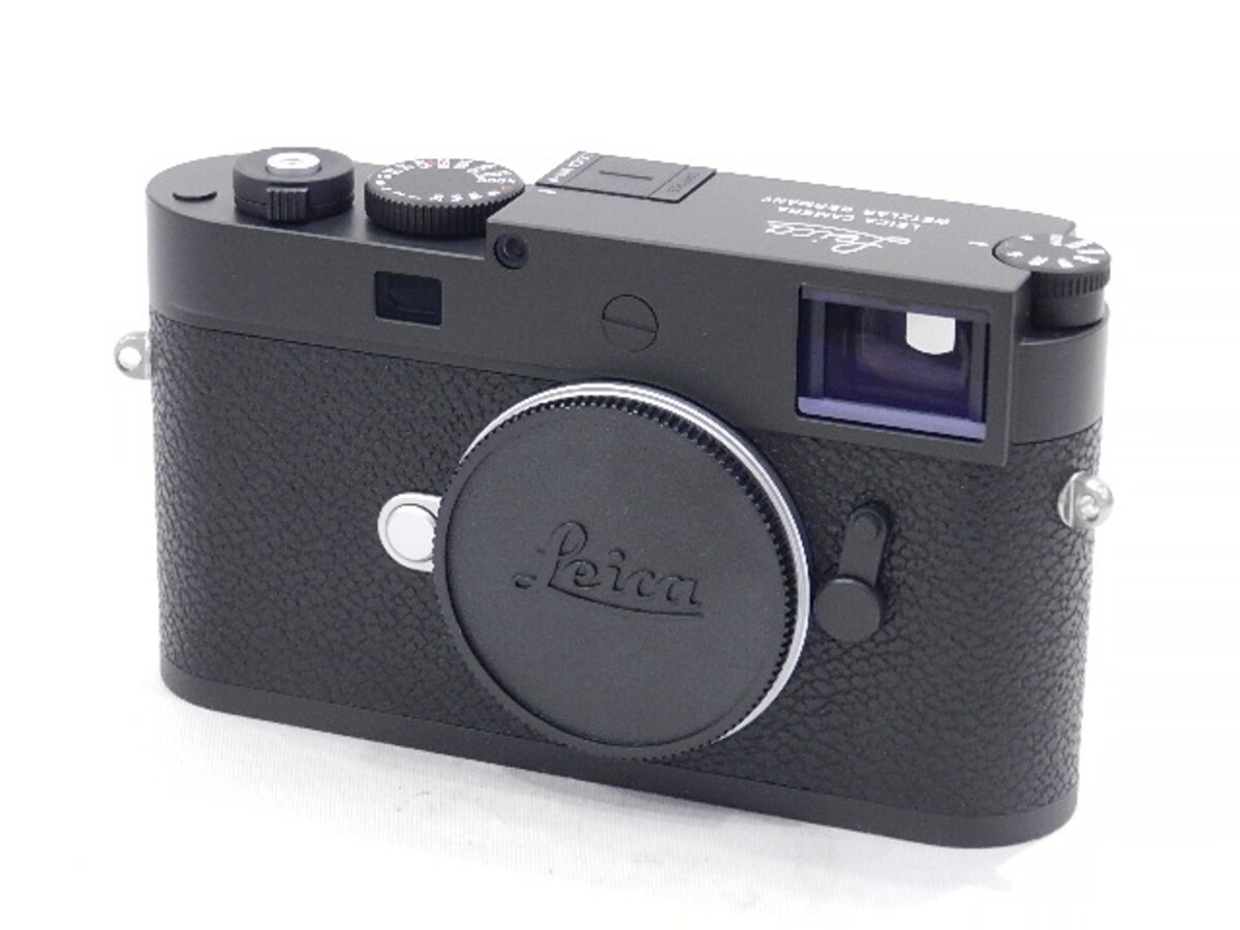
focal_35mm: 100
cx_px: 620
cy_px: 465
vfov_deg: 14.8
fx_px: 3582
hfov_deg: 19.6
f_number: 4.6
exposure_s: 1/20
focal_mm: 17.7
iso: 800
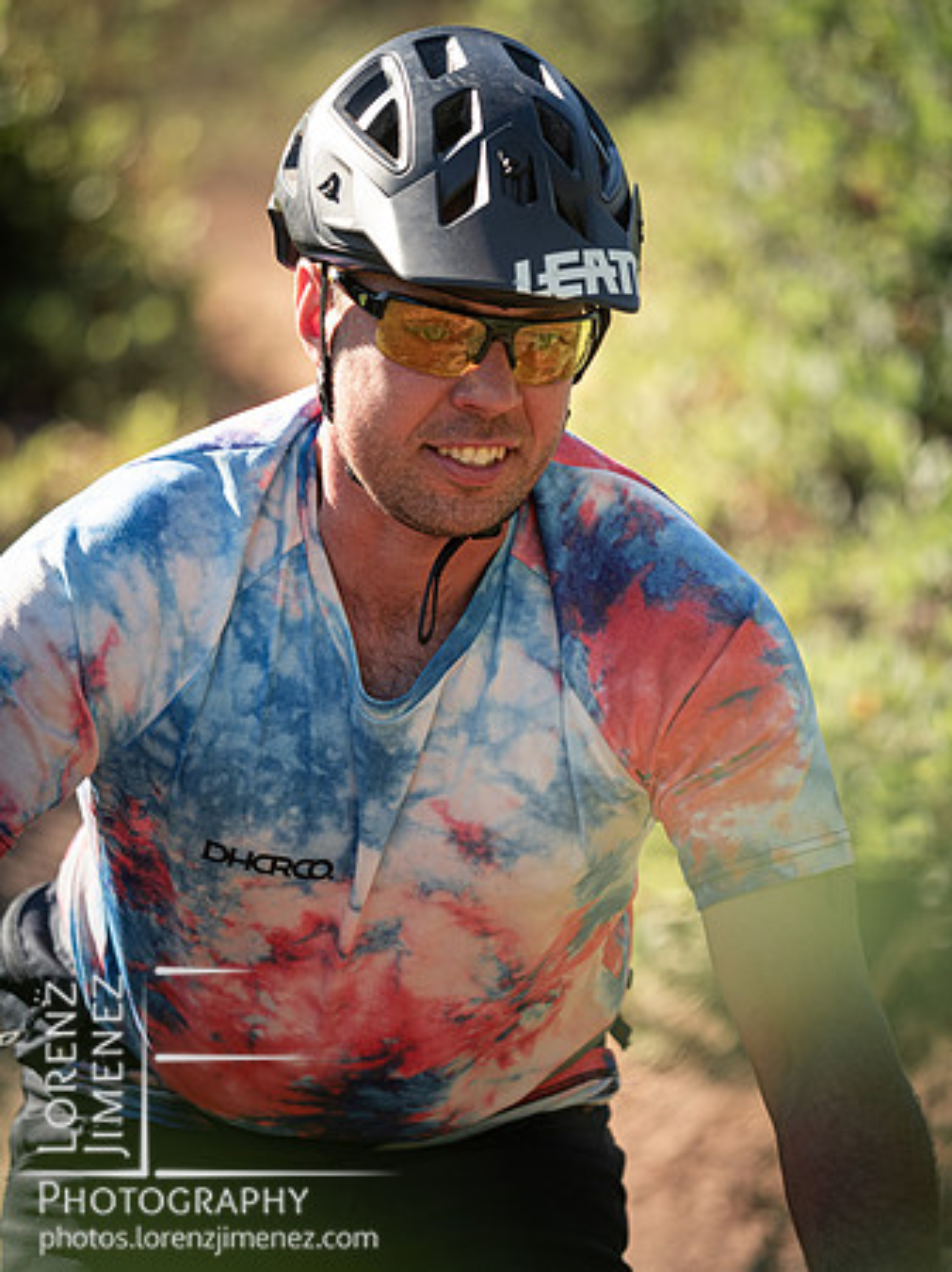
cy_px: 636
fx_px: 11011
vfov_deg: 6.6
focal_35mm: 300
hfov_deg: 5.0
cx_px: 476
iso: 250
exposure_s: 1/1000
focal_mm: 150
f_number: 2.8
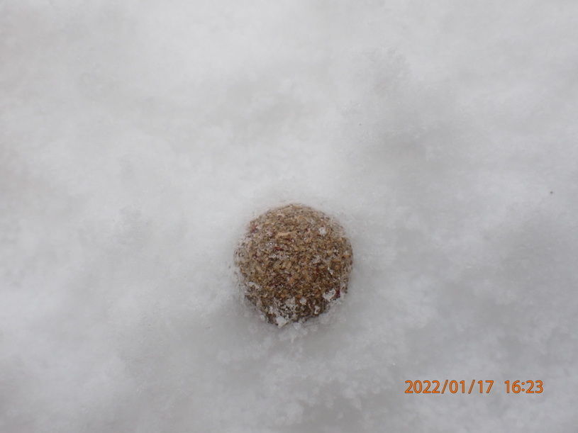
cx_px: 289
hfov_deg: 40.4
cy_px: 216
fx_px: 785
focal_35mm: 47
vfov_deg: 30.9
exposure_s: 1/160
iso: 250
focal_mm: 8.4
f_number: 4.5
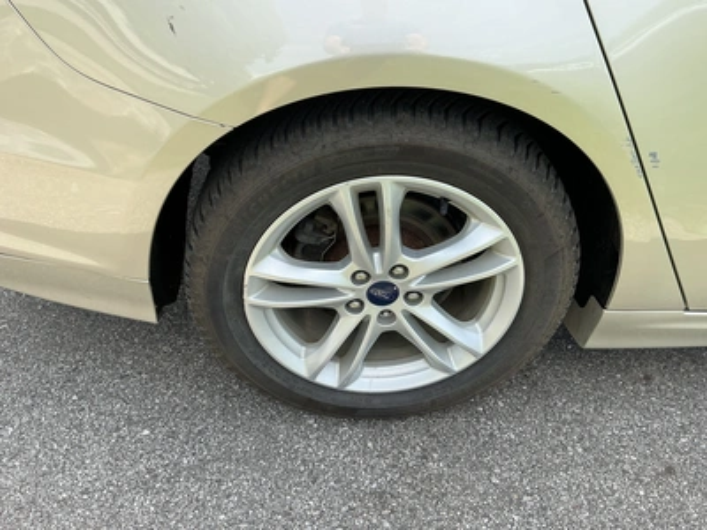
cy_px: 265
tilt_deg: -34.3
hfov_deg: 63.4
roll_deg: -1.7
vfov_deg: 49.7
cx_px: 354
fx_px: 572
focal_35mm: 28
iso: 25
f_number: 1.8
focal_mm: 3
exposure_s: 1/435
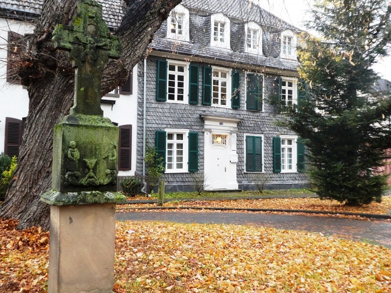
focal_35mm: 33
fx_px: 373
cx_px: 196
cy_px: 146
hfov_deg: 55.4
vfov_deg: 42.9
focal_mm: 5.8
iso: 400
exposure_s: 1/80
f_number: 3.6
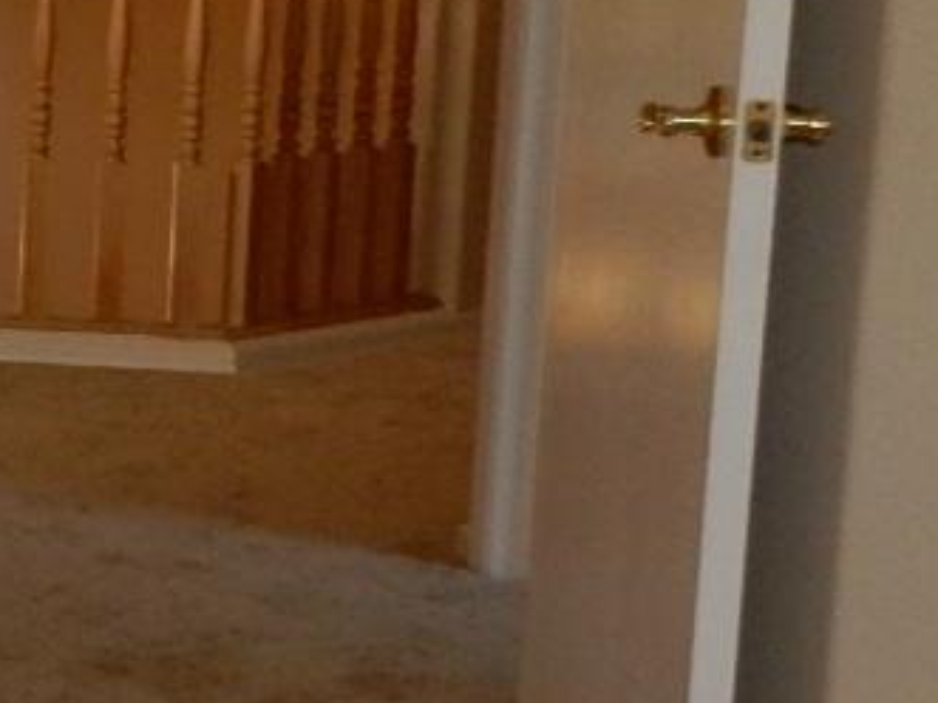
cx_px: -1097
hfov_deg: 13.3
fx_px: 3278
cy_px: 116
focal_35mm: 121
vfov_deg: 12.2
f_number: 3.7
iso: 200
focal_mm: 4.5
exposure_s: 1/30
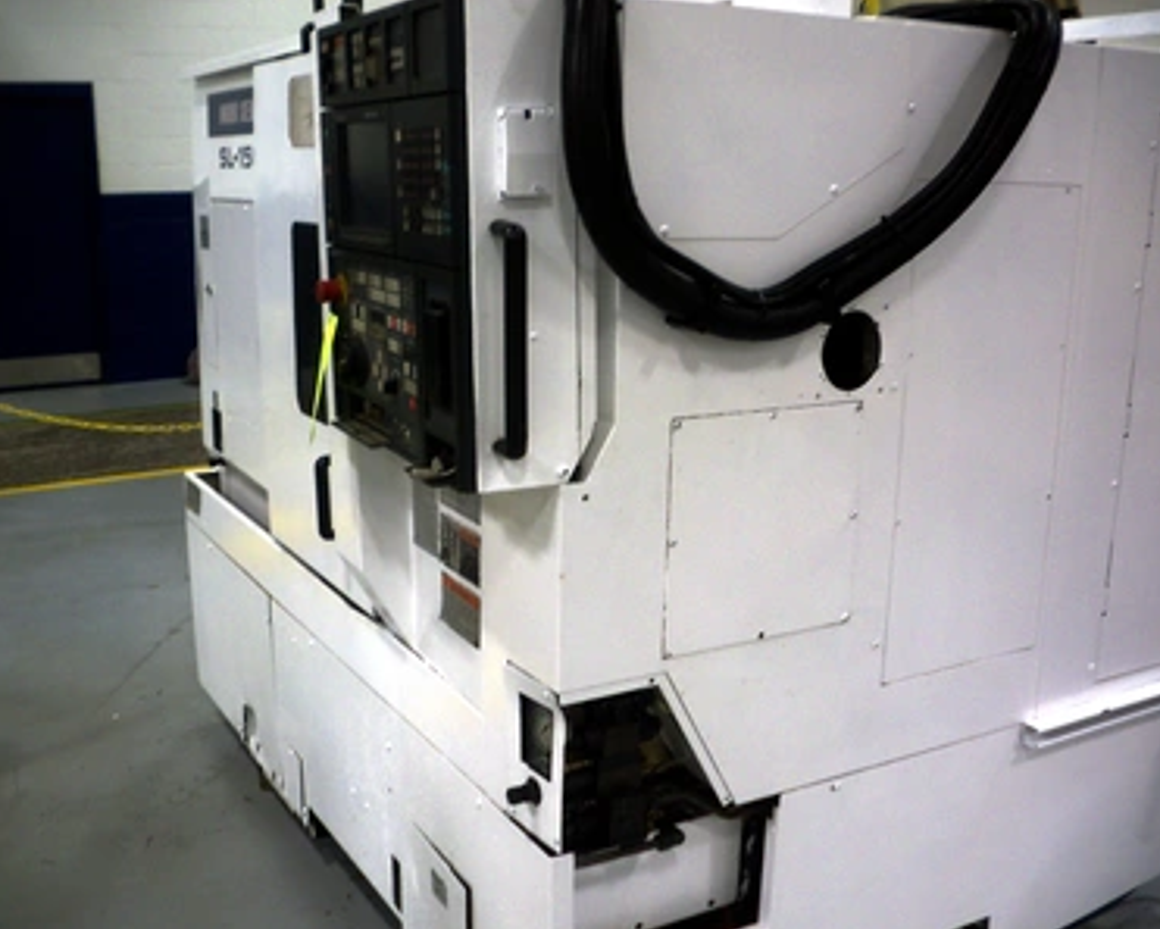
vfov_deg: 37.4
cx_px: 585
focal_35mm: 40
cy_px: 466
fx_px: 1374
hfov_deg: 45.8
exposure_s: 1/20
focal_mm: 6.3
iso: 80
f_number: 3.5
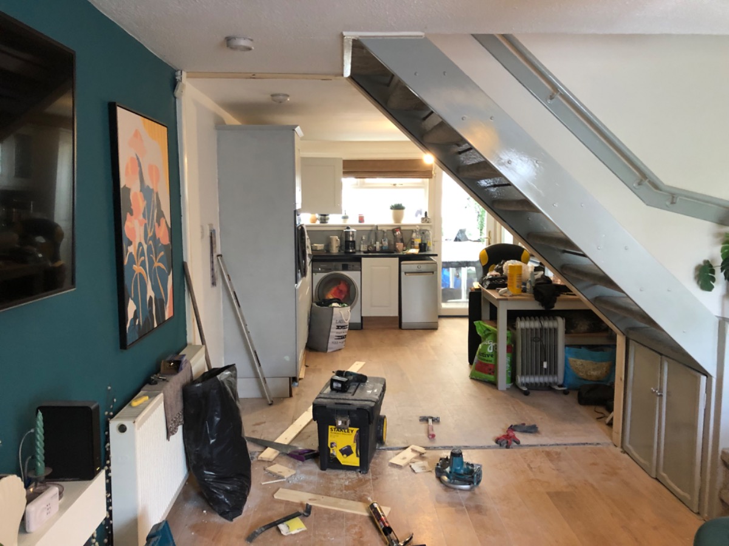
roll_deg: +0.5
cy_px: 273
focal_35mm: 28
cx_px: 364
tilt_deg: -3.8
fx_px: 590
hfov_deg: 63.4
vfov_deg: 49.7
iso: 100
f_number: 1.8
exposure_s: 1/17
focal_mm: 3.99
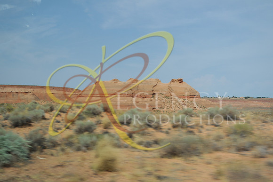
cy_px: 91
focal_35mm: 46
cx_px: 136
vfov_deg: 29.3
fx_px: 349
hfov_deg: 42.7
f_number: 5
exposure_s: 1/160
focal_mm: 30
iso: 100
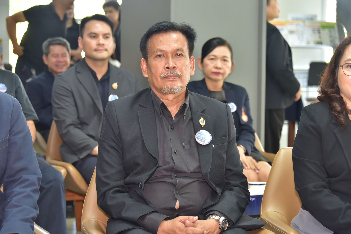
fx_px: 897
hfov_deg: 22.1
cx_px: 176
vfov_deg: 14.9
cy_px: 117
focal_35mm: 92
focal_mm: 92
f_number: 5.6
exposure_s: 1/160
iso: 2000
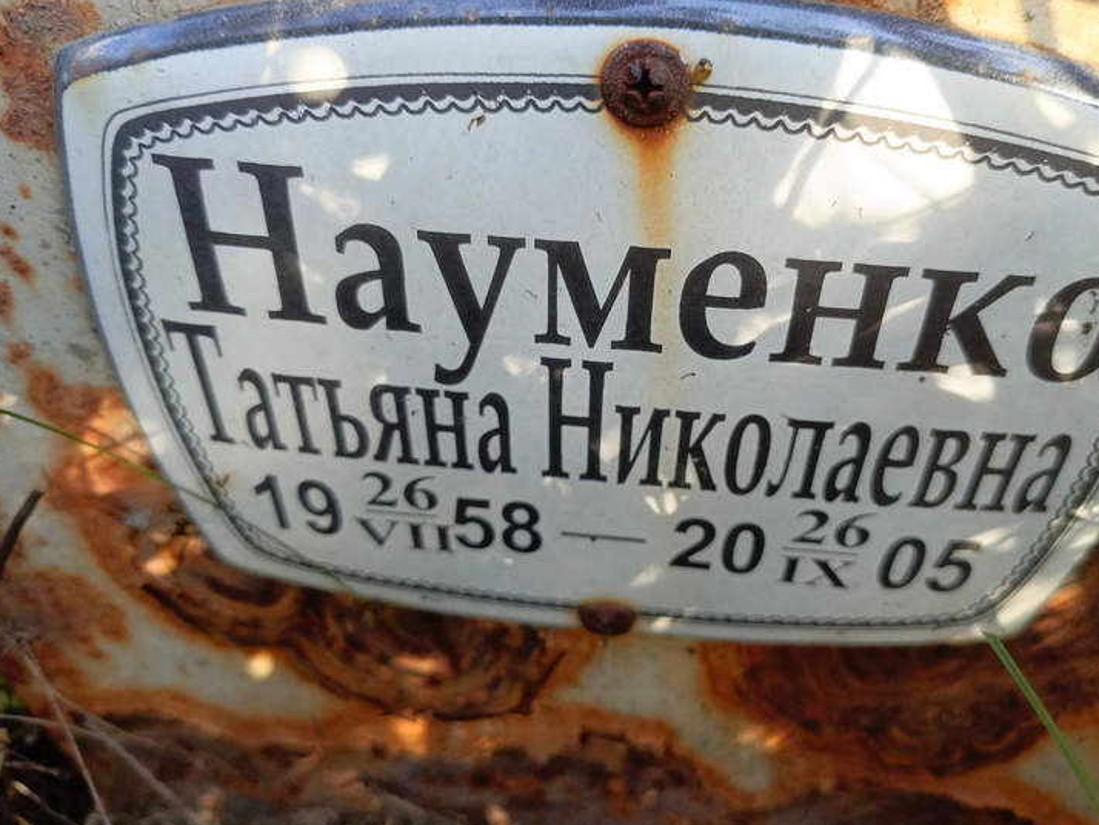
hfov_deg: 63.3
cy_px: 397
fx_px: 889
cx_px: 605
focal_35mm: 28
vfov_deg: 49.8
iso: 209
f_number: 1.69
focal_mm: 4.76
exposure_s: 1/100
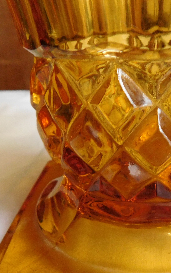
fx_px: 321
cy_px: 163
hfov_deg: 29.0
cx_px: 144
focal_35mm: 43
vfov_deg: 46.0
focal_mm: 4
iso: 400
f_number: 3
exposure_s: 1/20
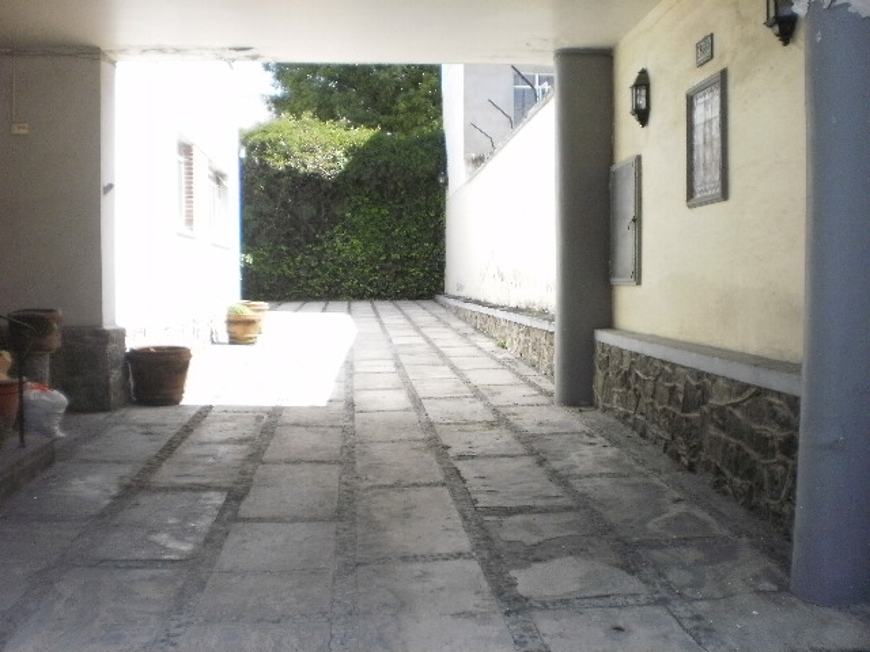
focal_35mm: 38
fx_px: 955
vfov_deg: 37.7
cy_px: 326
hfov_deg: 49.0
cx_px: 435
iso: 200
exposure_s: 1/500
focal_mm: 6.3
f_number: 3.1
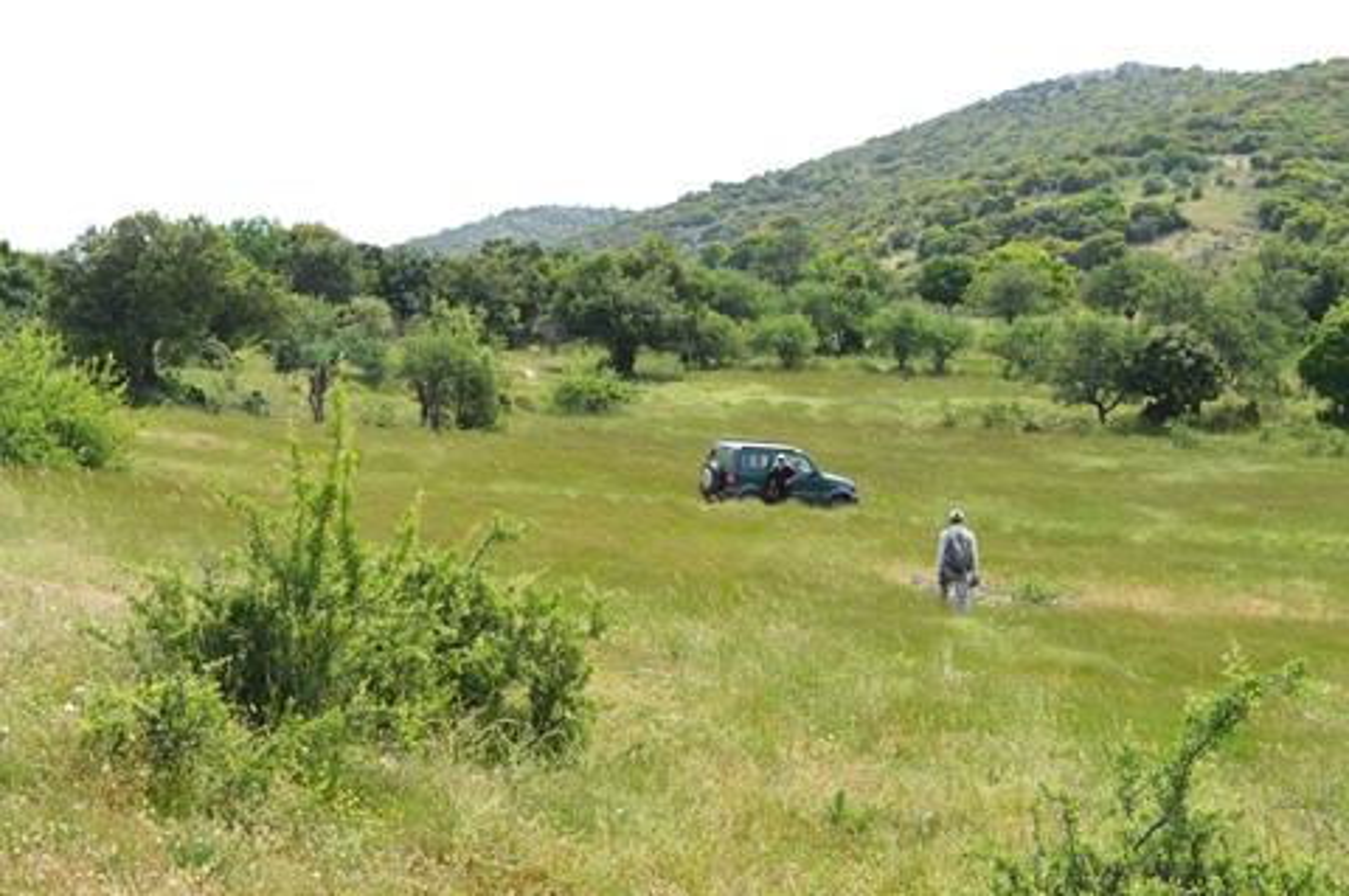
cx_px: 674
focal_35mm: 57
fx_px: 2134
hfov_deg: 35.1
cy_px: 448
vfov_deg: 23.7
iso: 400
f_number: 11
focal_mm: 38
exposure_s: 1/500
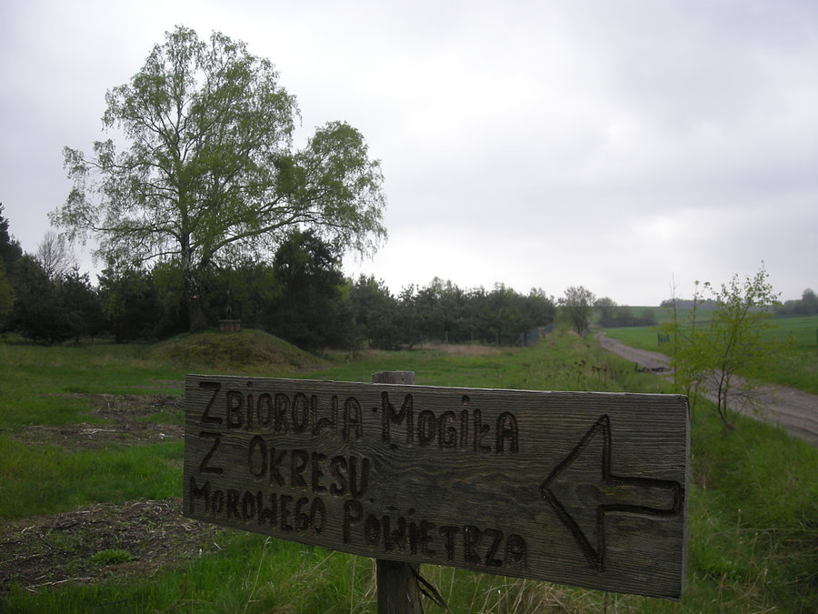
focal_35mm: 35
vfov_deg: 40.7
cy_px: 307
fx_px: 827
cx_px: 409
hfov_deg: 52.6
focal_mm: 5.7
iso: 50
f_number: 2.8
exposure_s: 1/422
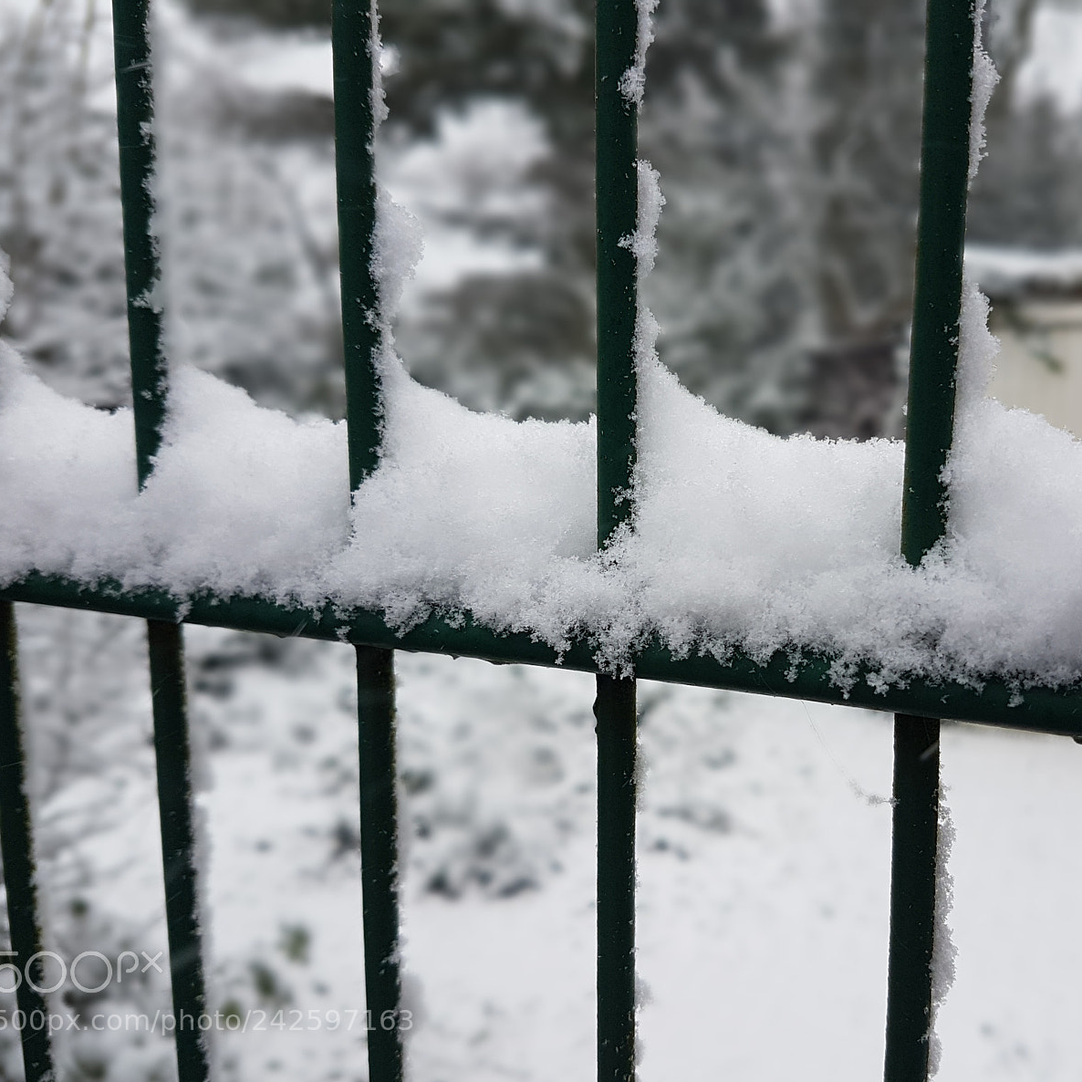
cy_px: 545
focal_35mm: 31
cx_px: 666
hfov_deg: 52.1
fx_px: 1096
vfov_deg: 52.5
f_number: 1.7
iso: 40
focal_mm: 4.2
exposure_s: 1/235
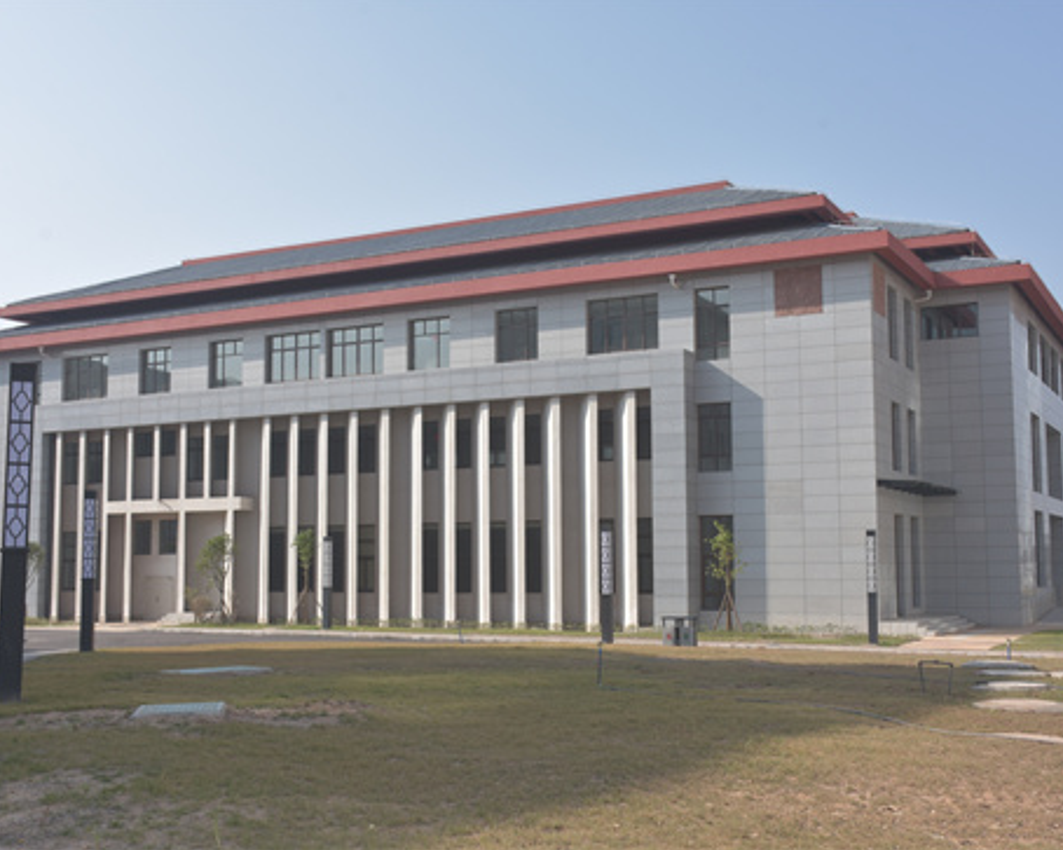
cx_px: 544
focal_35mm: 41
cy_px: 423
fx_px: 1290
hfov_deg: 44.8
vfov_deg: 36.5
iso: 200
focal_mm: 24
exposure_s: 1/160
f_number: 10
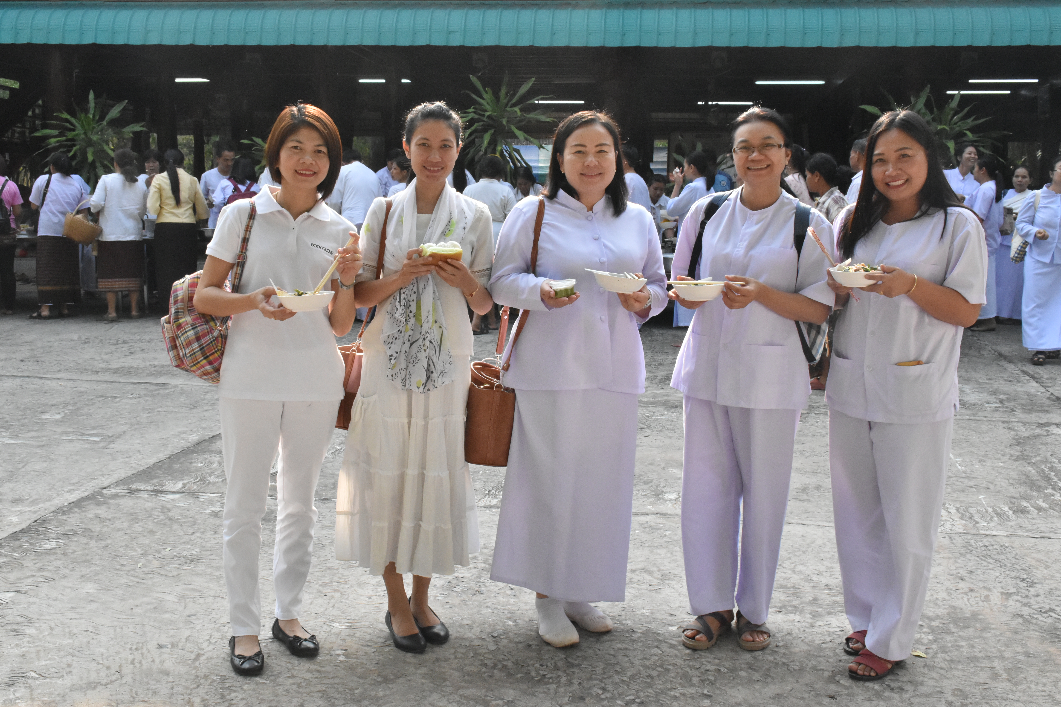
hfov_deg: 47.9
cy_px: 354
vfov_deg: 33.0
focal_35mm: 40
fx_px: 1194
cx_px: 530
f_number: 14
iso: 2500
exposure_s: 1/800
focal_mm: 27
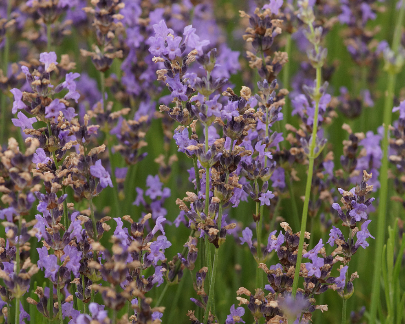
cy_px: 162
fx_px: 2037
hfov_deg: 11.4
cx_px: 193
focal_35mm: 170
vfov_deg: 9.1
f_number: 6.3
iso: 800
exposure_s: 1/160
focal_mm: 100
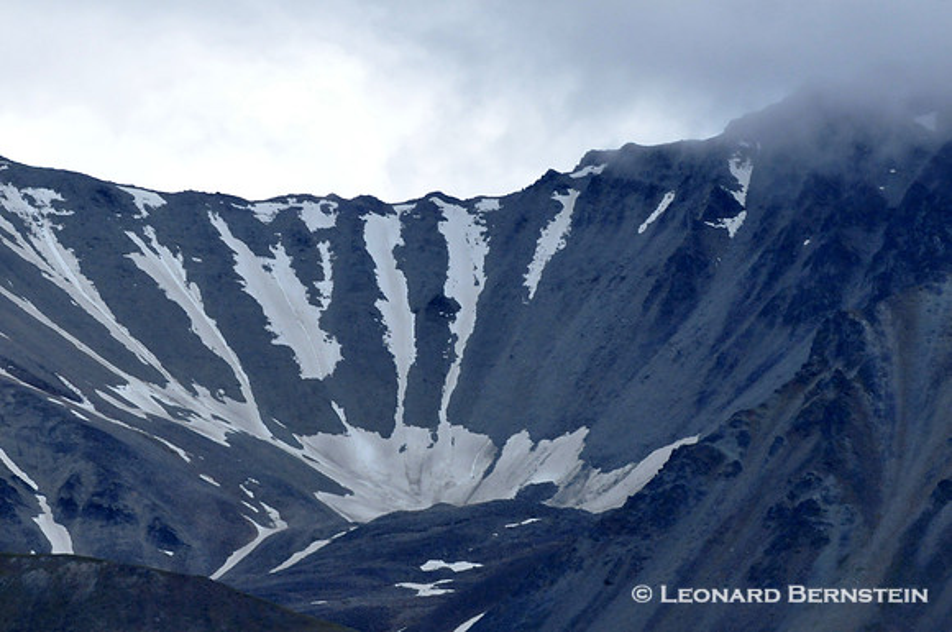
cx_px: 476
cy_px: 316
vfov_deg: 3.0
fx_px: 11883
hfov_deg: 4.6
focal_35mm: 450
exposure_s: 1/500
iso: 1600
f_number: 20
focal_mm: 300
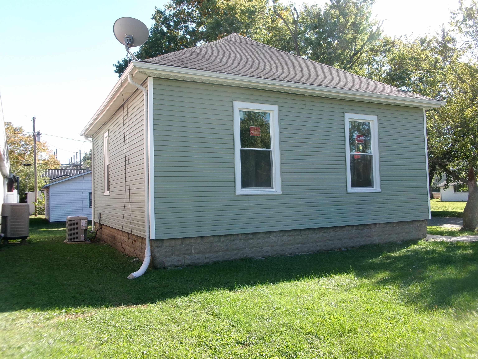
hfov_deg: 63.4
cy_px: 180
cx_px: 239
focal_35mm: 28
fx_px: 387
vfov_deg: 49.7
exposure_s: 1/240
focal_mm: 5.1
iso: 100
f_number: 3.9
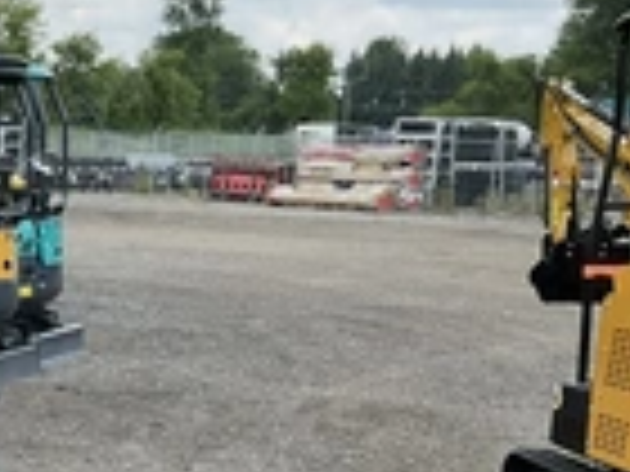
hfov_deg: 20.8
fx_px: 1511
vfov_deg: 17.7
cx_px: -248
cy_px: 360
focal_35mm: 83
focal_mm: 3
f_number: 1.8
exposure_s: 1/593
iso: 25
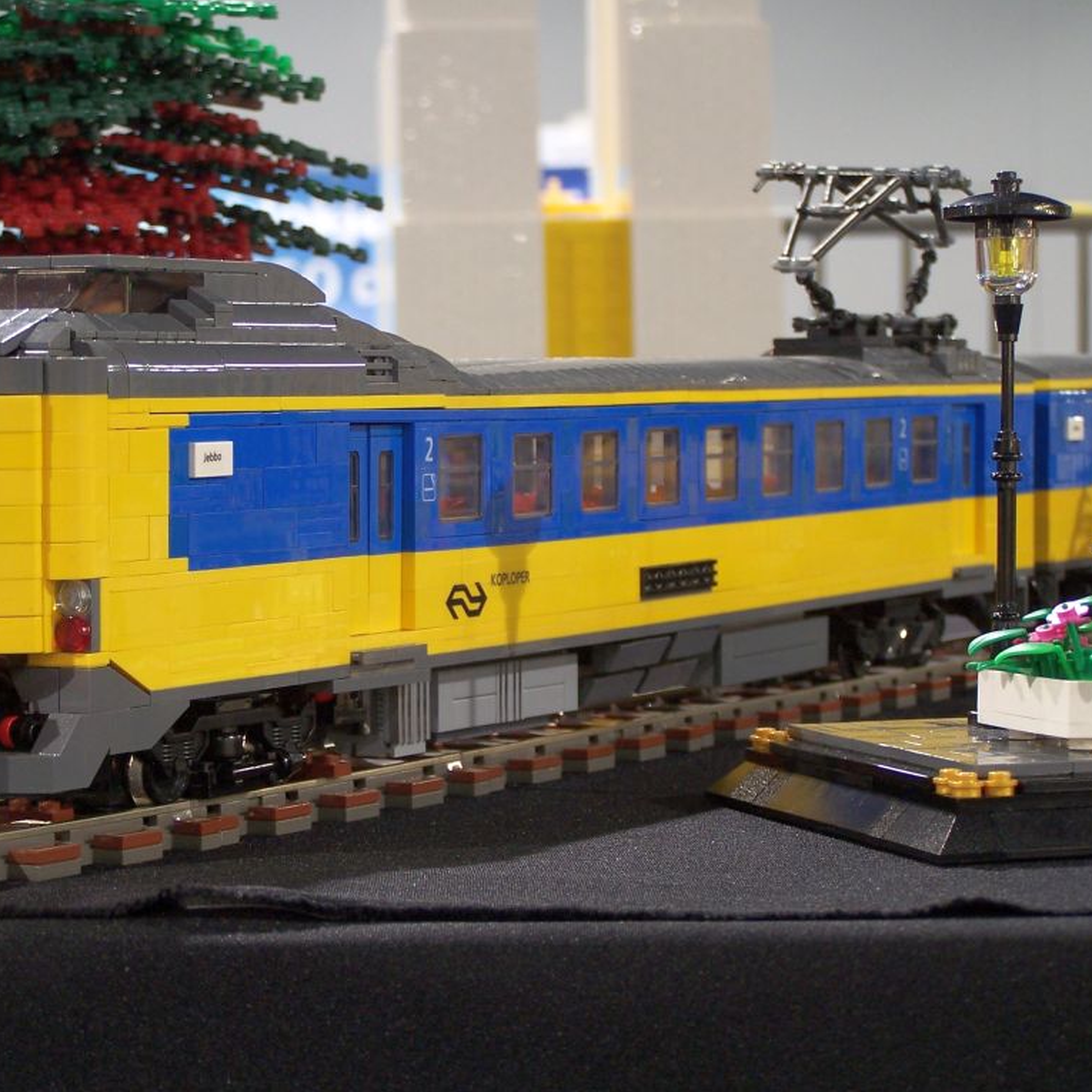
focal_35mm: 97
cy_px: 547
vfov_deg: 17.9
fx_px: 3462
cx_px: 450
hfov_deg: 17.9
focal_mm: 13.7
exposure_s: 1/2
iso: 80
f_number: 3.2
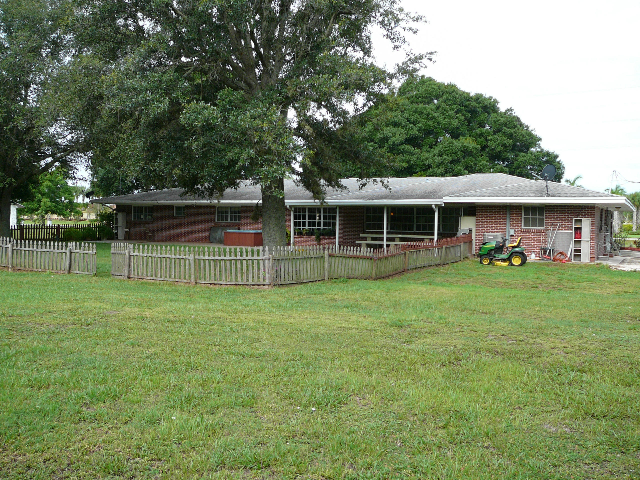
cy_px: 240
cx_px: 320
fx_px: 647
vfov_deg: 40.7
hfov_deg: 52.6
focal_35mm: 35
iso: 80
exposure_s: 1/400
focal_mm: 5.2
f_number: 2.8
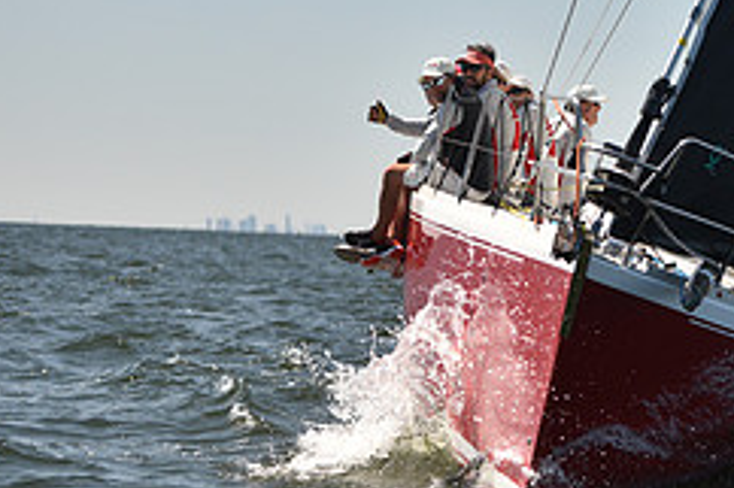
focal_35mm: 228
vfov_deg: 6.0
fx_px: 4645
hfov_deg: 9.0
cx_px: 740
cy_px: 253
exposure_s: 1/1600
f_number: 2.8
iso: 250
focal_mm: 95
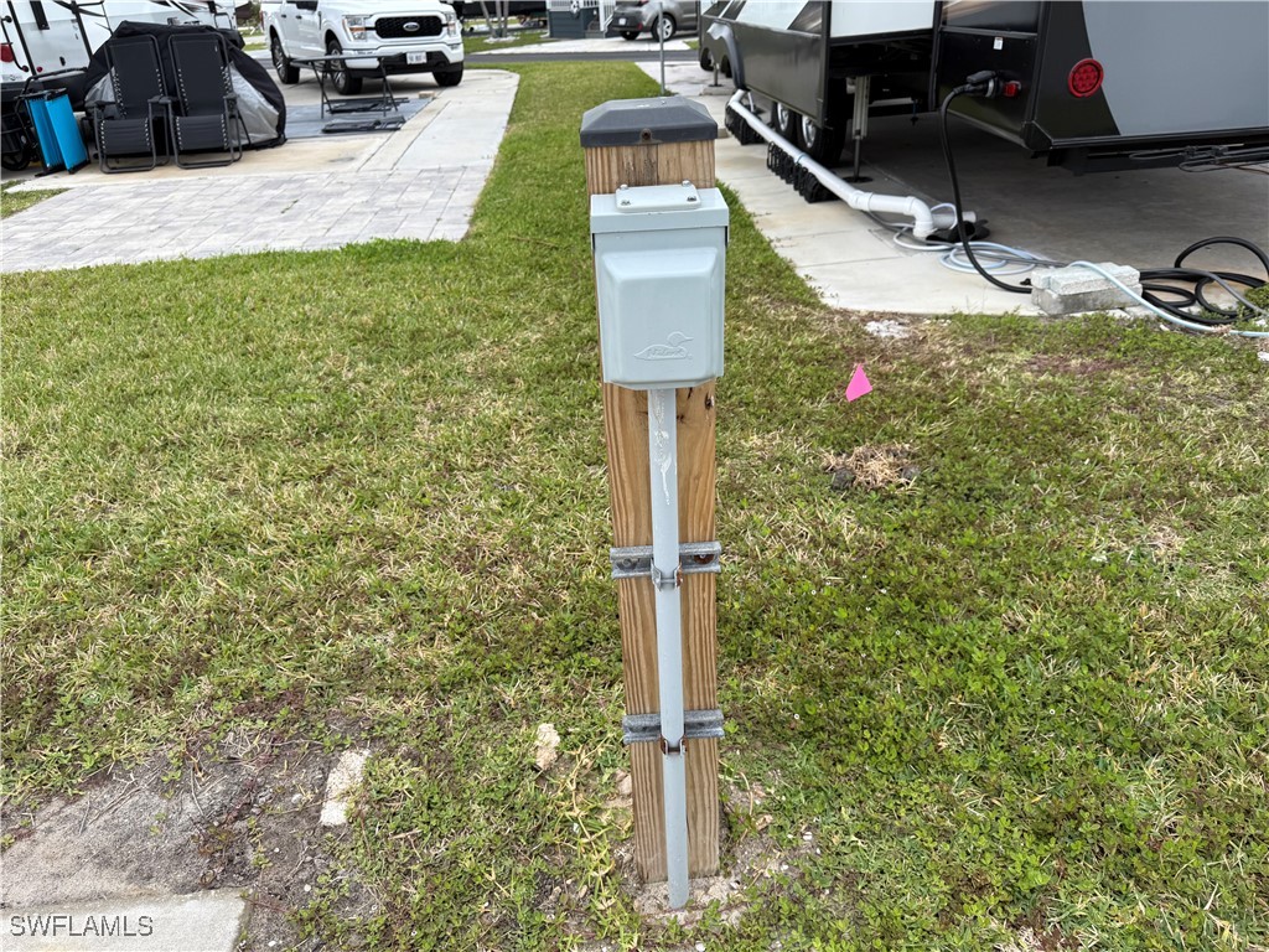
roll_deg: +4.2
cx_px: 634
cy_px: 476
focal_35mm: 24
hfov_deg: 71.6
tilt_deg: -28.4
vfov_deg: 56.8
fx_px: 880
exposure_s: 1/683
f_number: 1.78
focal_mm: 6.76
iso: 80
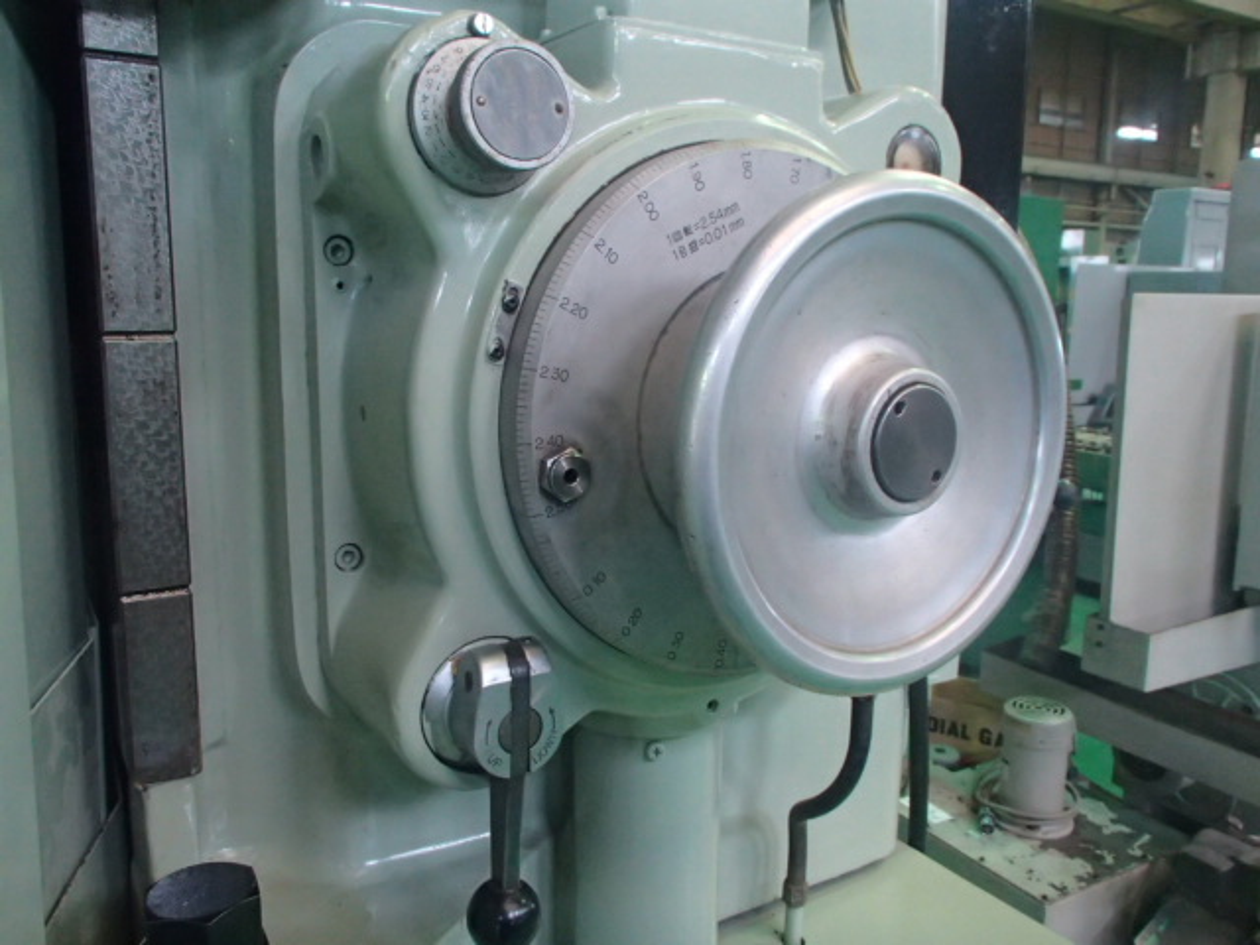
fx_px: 1019
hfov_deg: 63.4
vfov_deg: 49.7
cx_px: 630
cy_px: 472
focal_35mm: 28
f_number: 3.9
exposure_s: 1/25
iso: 800
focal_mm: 5
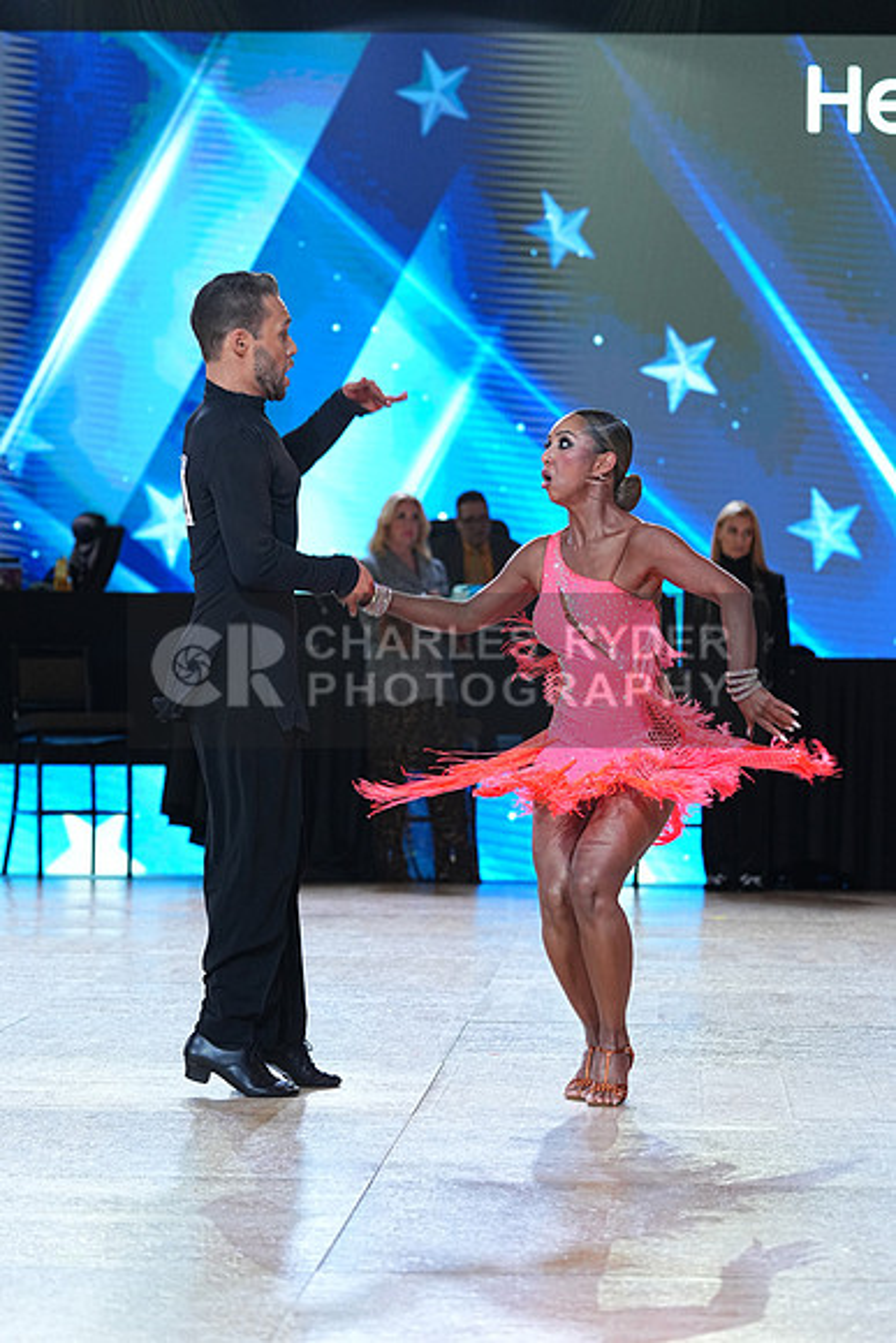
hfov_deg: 13.4
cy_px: 672
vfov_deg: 20.0
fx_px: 3805
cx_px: 448
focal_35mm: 102
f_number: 4
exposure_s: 1/500
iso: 1250
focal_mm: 102
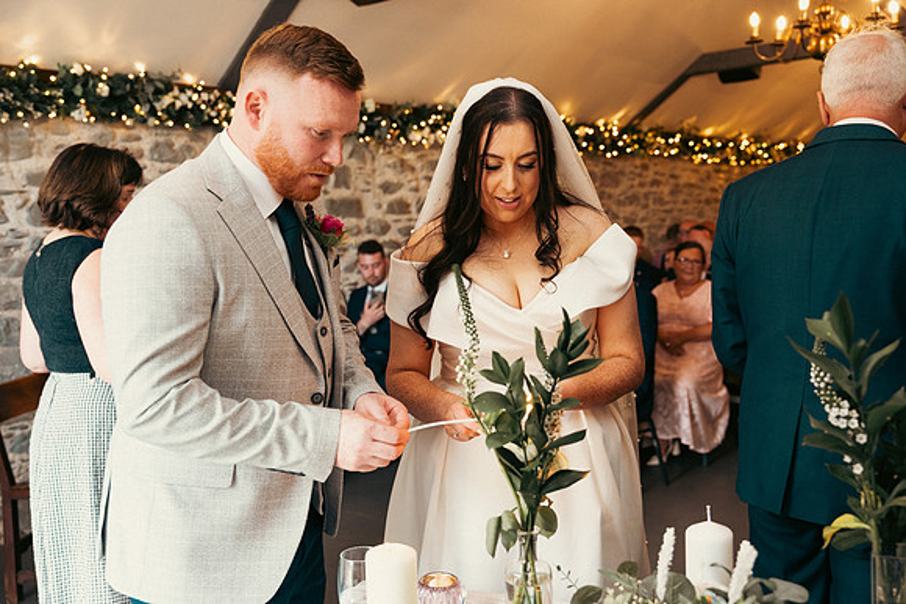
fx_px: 906
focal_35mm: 36
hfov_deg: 53.1
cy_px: 302
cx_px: 453
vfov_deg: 36.9
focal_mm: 36
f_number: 3.5
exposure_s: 1/160
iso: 1000
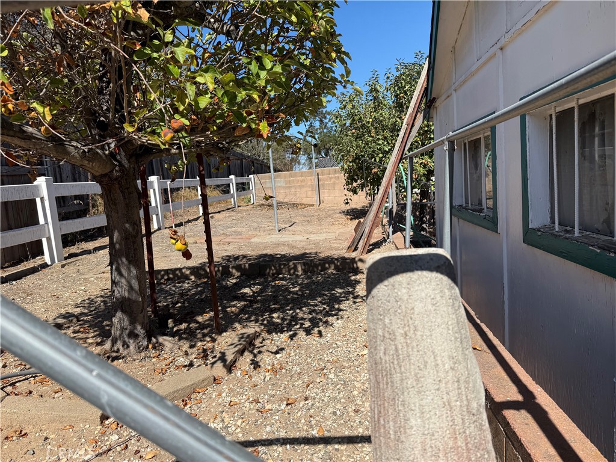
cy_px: 231
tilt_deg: -6.1
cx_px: 308
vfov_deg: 56.8
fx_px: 427
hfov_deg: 71.6
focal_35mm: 24
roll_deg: +4.5
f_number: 1.78
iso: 80
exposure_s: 1/4975
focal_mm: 6.76
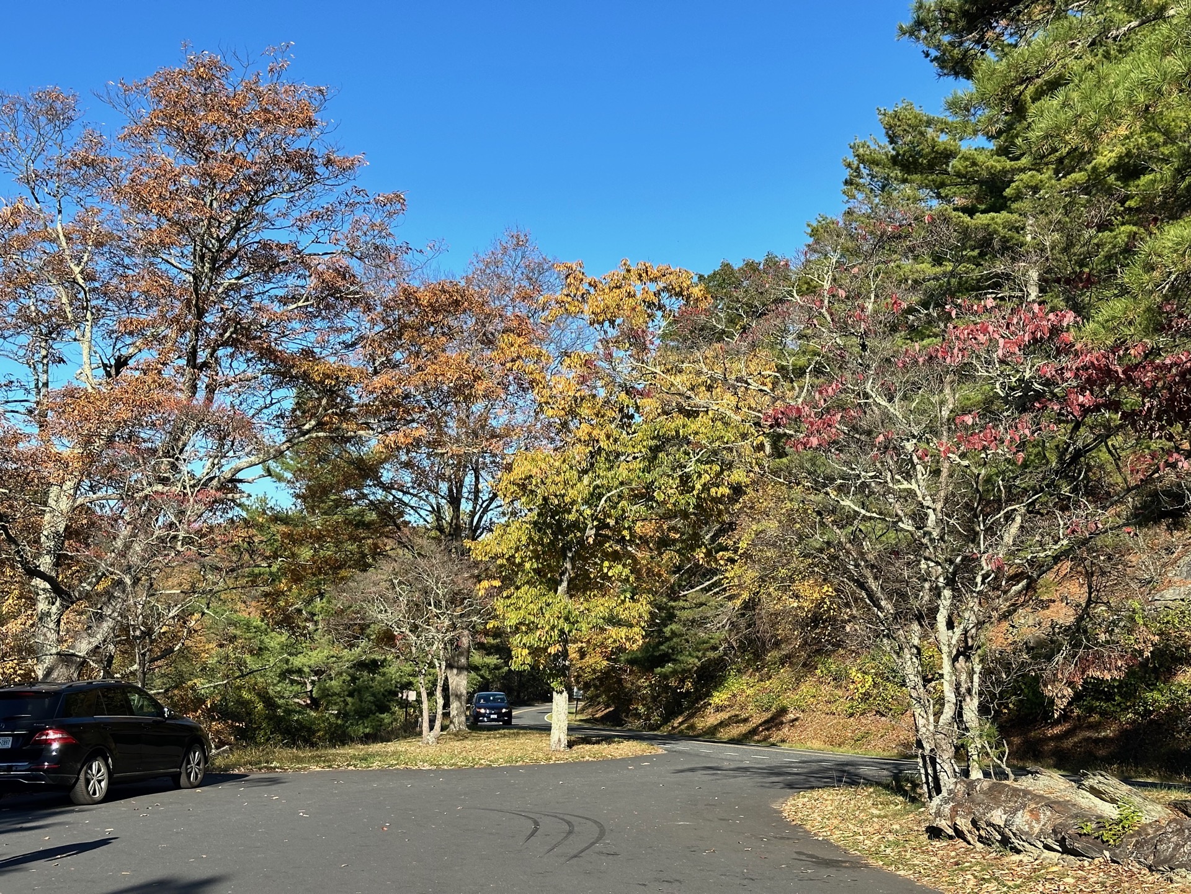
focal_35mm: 48
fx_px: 1651
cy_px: 447
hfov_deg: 39.7
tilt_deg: +5.9
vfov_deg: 30.3
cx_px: 596
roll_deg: -0.4
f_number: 1.78
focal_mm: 6.86
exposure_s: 1/2667
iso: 64
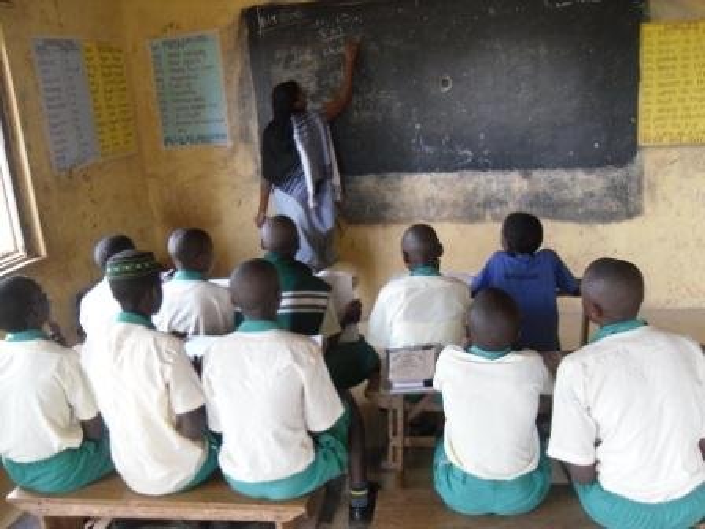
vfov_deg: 41.8
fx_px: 692
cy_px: 264
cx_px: 352
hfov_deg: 54.0
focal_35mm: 34
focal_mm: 6
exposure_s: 1/45
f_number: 2.8
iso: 400
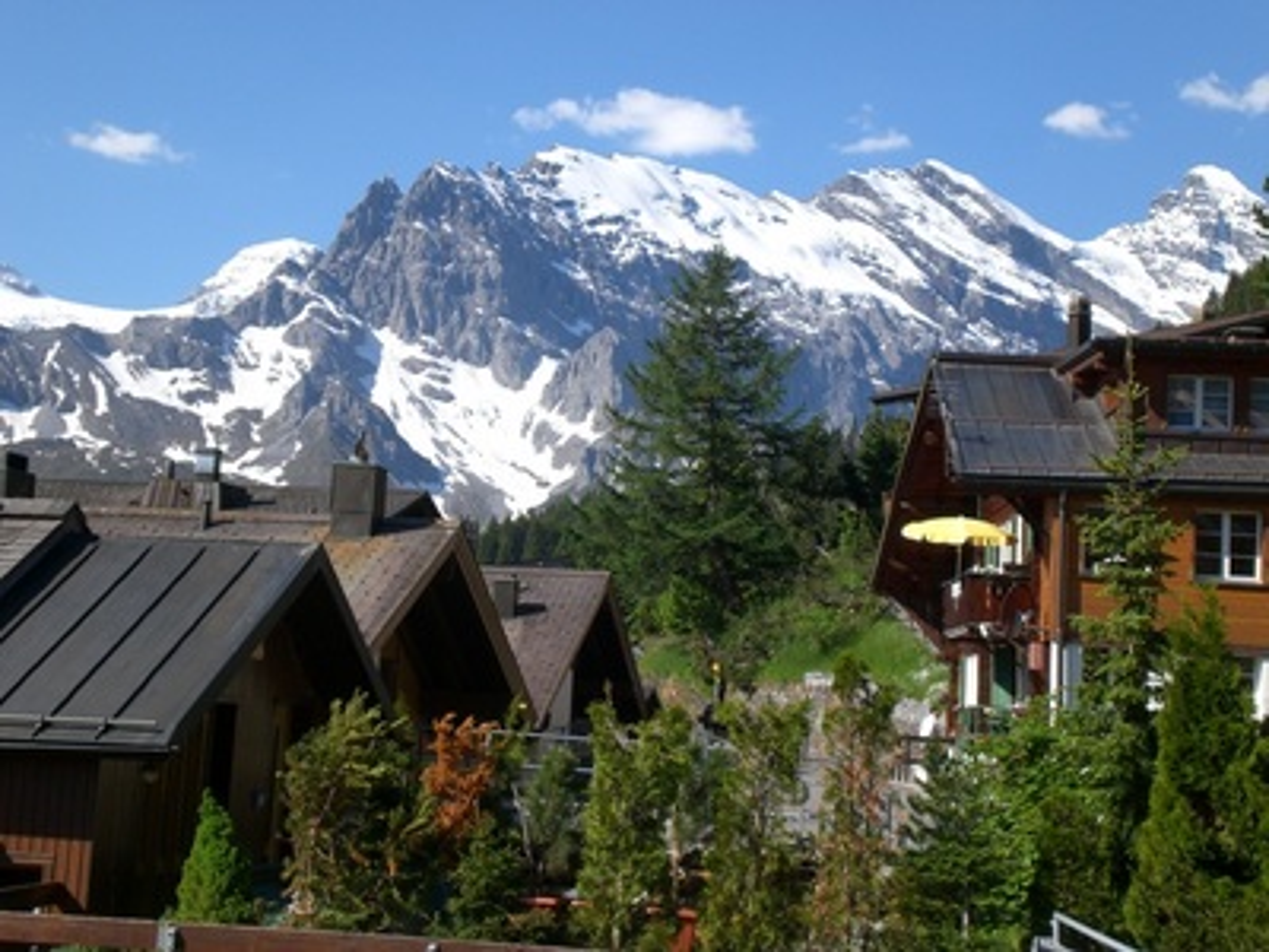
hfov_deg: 30.7
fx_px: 2310
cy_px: 476
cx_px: 634
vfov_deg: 23.3
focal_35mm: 63
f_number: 5.7
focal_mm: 10.4
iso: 50
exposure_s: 1/320
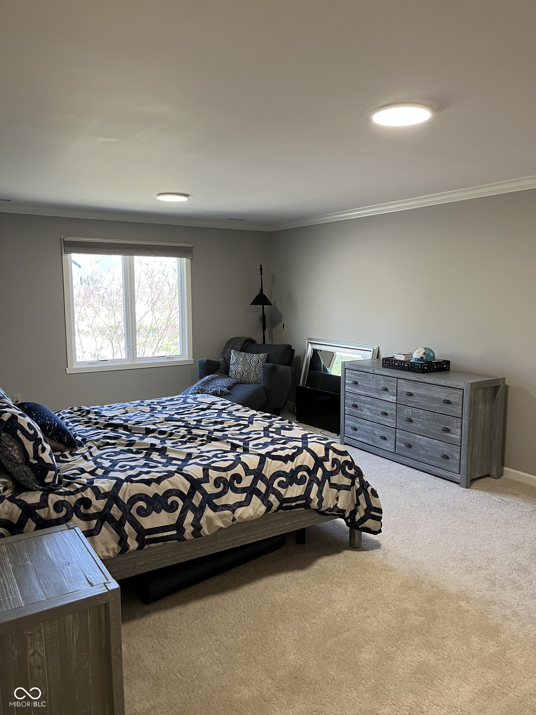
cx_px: 268
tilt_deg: -6.3
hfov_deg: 53.1
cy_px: 358
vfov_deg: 67.3
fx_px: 537
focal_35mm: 26
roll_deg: -2.2
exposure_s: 1/60
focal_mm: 5.1
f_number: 1.6
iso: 125
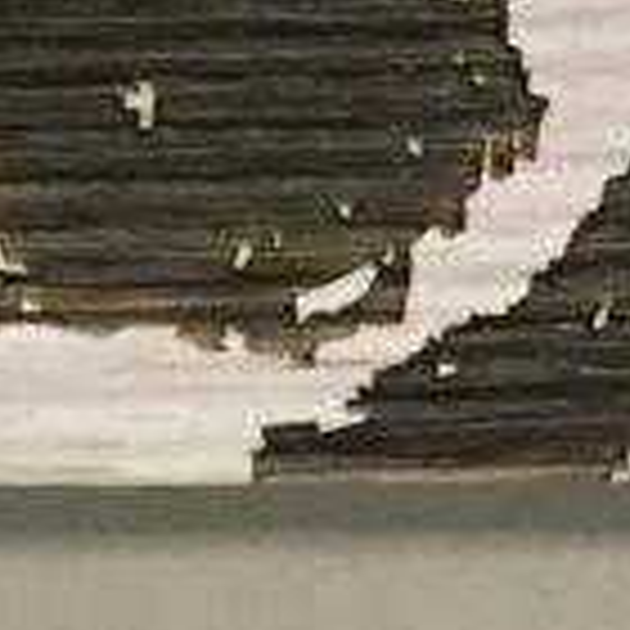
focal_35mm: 188
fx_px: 3871
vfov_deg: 9.0
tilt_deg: -84.6
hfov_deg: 9.3
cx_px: 423
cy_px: -382
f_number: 2.2
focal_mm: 4.15
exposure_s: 1/30
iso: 200
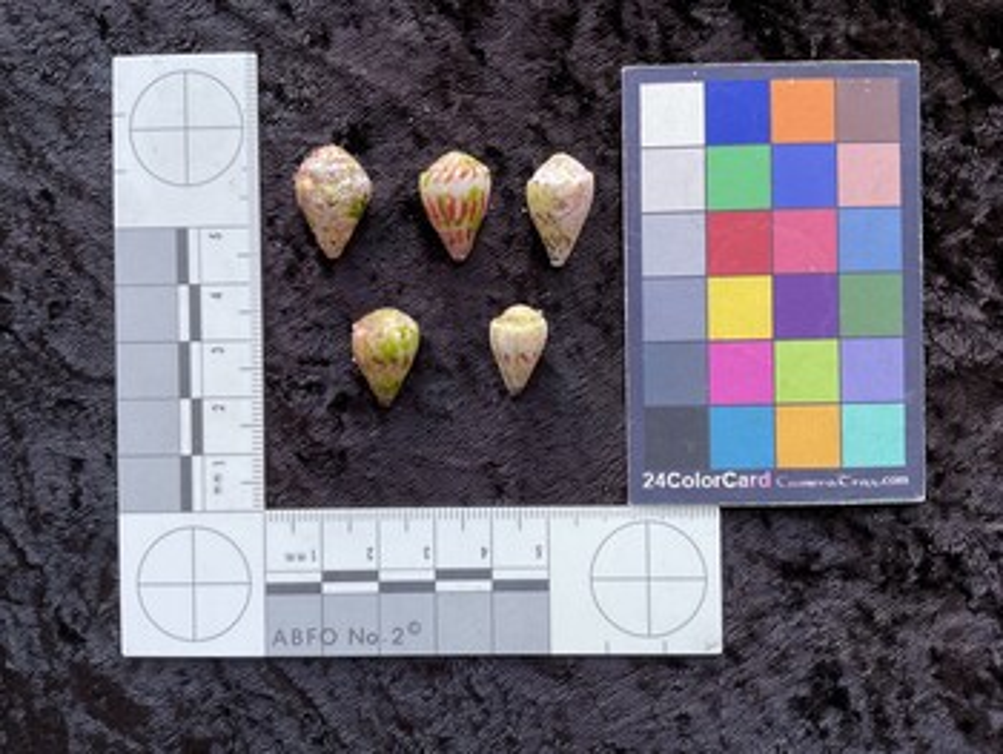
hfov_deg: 61.6
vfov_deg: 48.3
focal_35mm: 29
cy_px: 377
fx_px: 841
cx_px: 502
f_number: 1.8
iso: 50
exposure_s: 1/120
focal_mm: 3
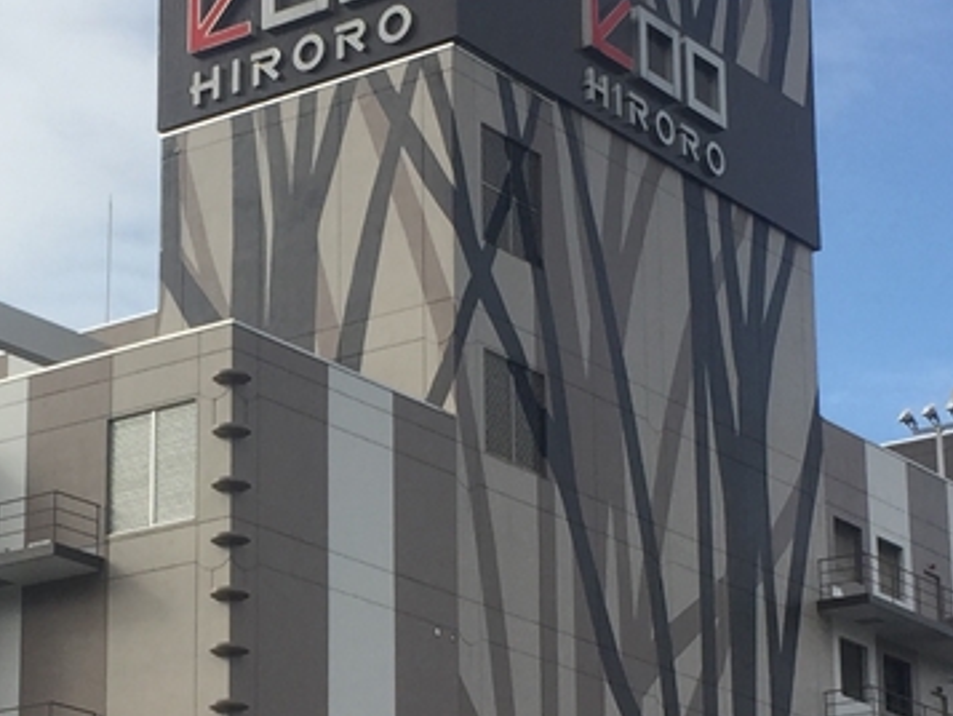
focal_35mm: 106
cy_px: 546
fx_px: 2919
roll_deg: -0.7
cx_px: 179
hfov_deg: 18.4
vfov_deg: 13.9
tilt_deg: +14.8
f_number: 2.2
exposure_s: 1/1412
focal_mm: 4.15
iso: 32
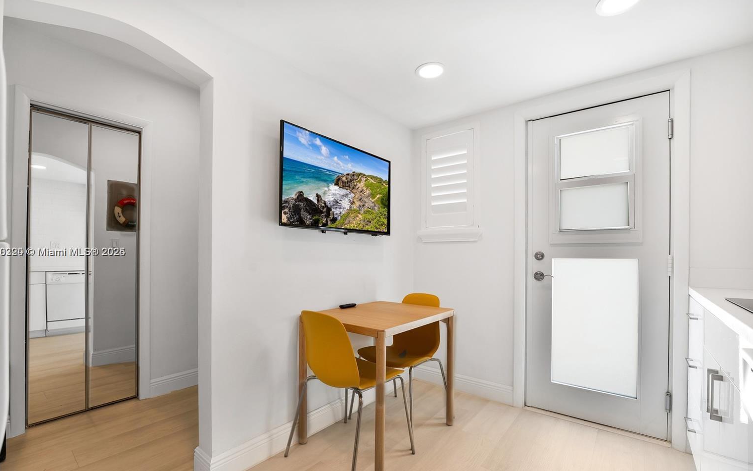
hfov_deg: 101.4
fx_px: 308
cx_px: 363
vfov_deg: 74.7
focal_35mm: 15
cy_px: 253
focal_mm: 14
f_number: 8
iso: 1250
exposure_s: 1/30
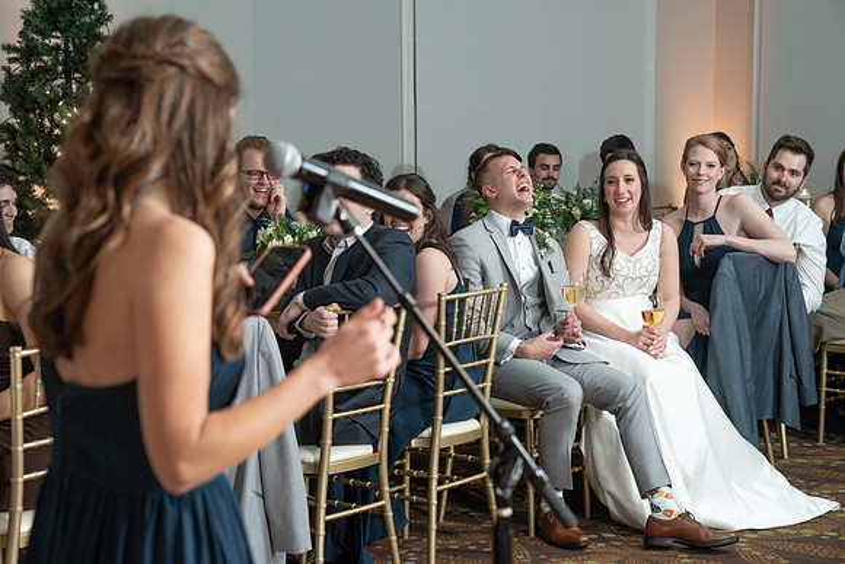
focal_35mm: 76
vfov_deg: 18.1
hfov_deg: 26.8
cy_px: 276
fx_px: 1773
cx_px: 389
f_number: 5
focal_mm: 70
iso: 2000
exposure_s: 1/200
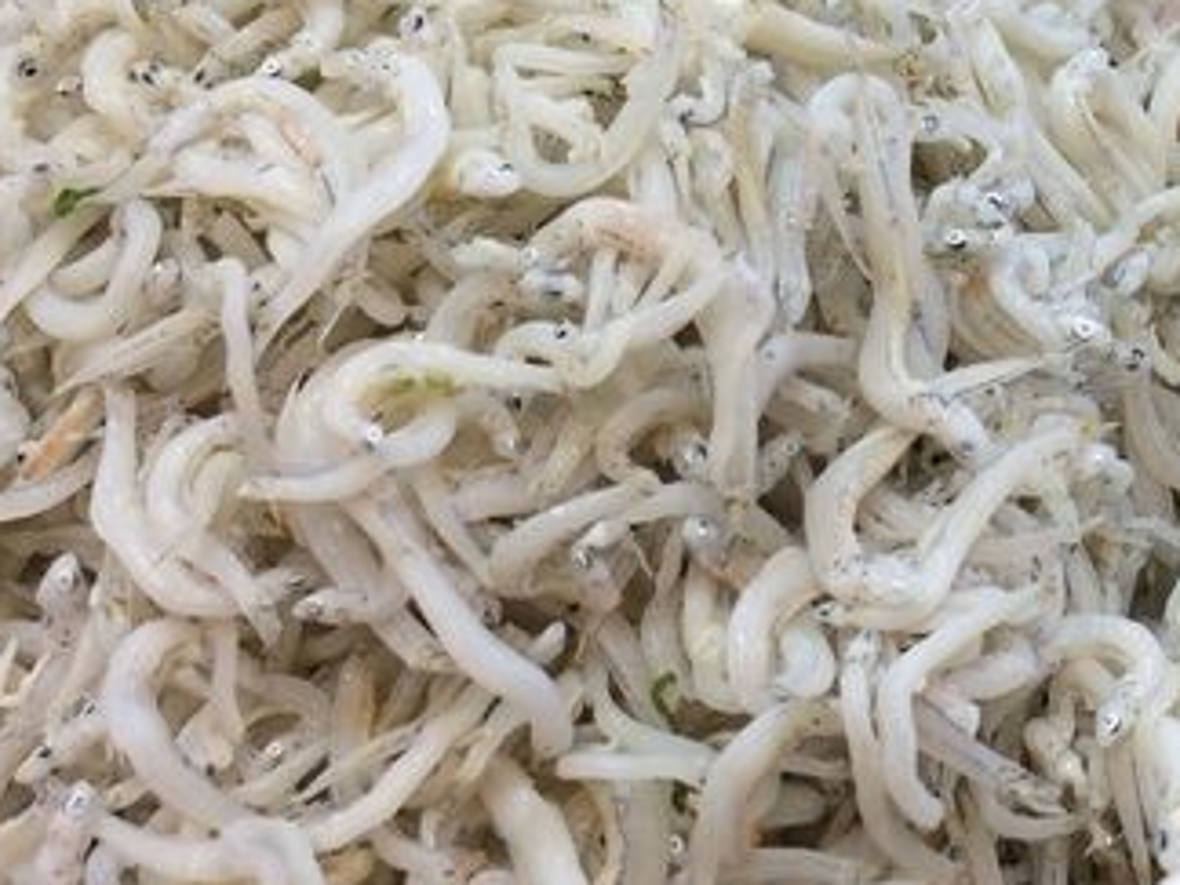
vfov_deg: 19.9
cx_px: 1065
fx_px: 2488
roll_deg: -0.8
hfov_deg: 25.8
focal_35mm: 73
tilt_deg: -44.4
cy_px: 169
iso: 40
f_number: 2.2
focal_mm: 4.15
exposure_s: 1/30
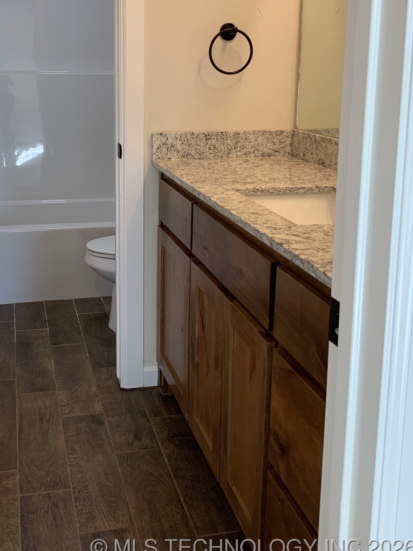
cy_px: 181
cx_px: 129
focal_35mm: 41
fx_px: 652
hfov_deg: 34.7
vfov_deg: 45.0
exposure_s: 1/120
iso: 64
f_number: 1.8
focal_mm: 3
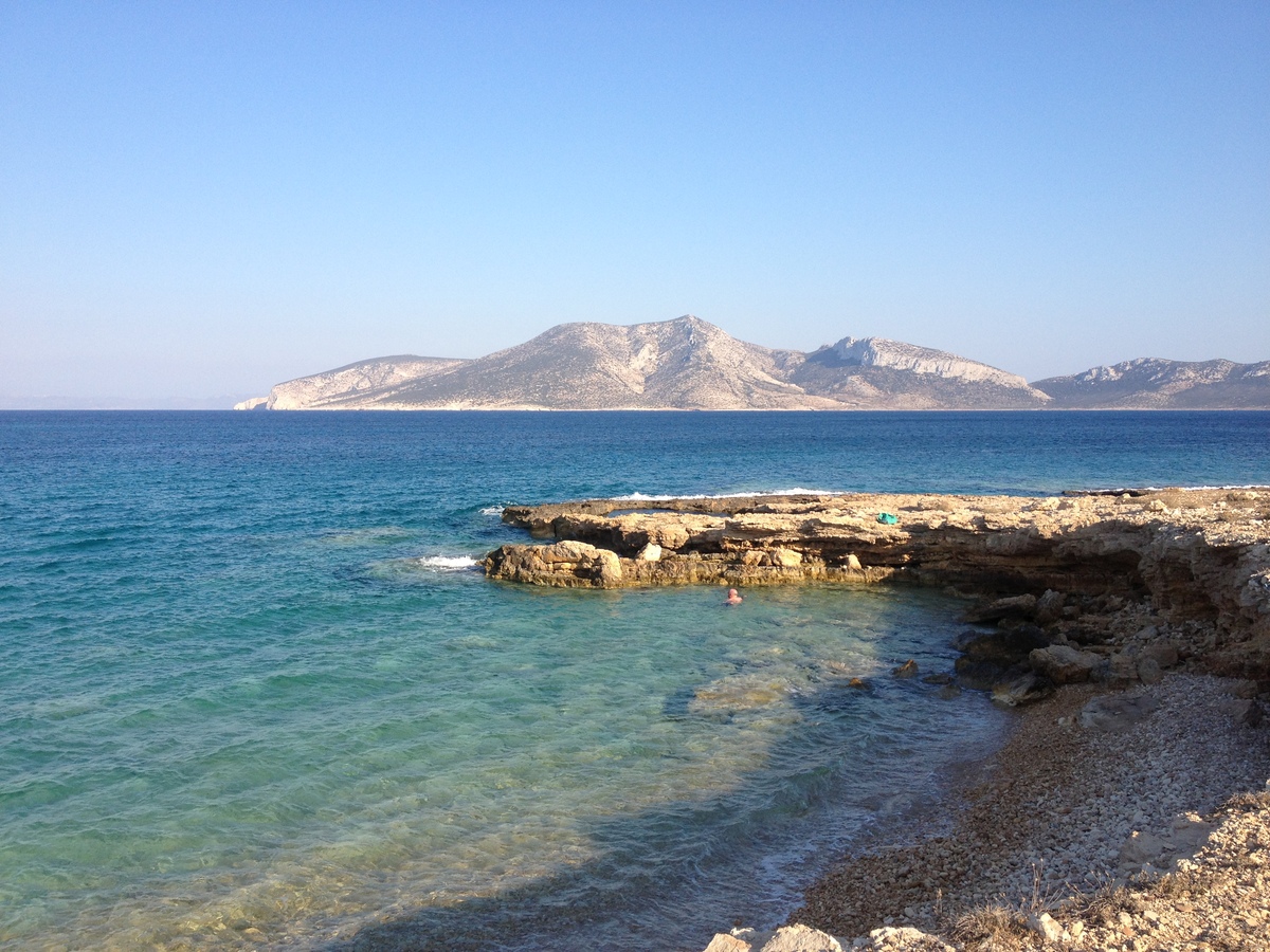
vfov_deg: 40.7
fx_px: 1284
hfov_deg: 52.6
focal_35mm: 35
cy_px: 476
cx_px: 635
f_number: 2.4
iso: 50
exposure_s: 1/1062
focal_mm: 4.28
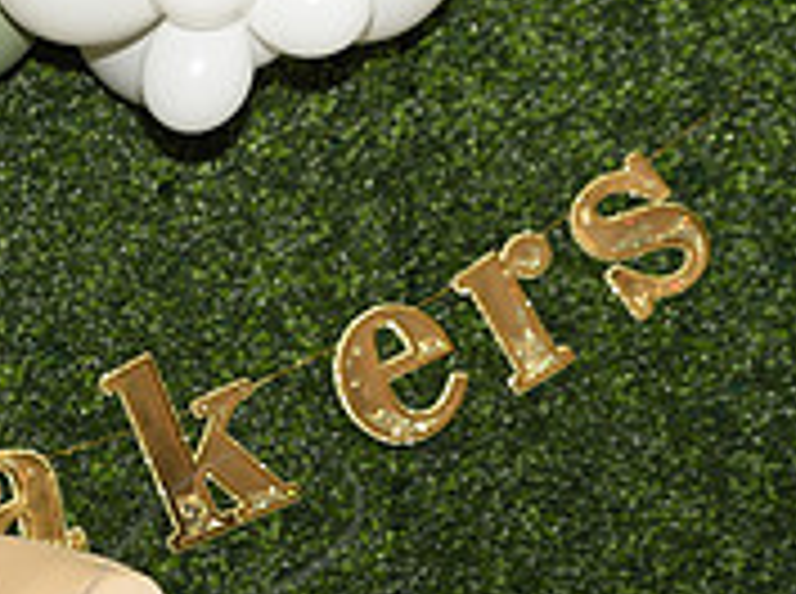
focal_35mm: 120
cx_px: -387
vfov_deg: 12.0
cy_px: 731
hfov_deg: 15.2
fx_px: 2754
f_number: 4
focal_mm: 38
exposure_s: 1/60
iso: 100
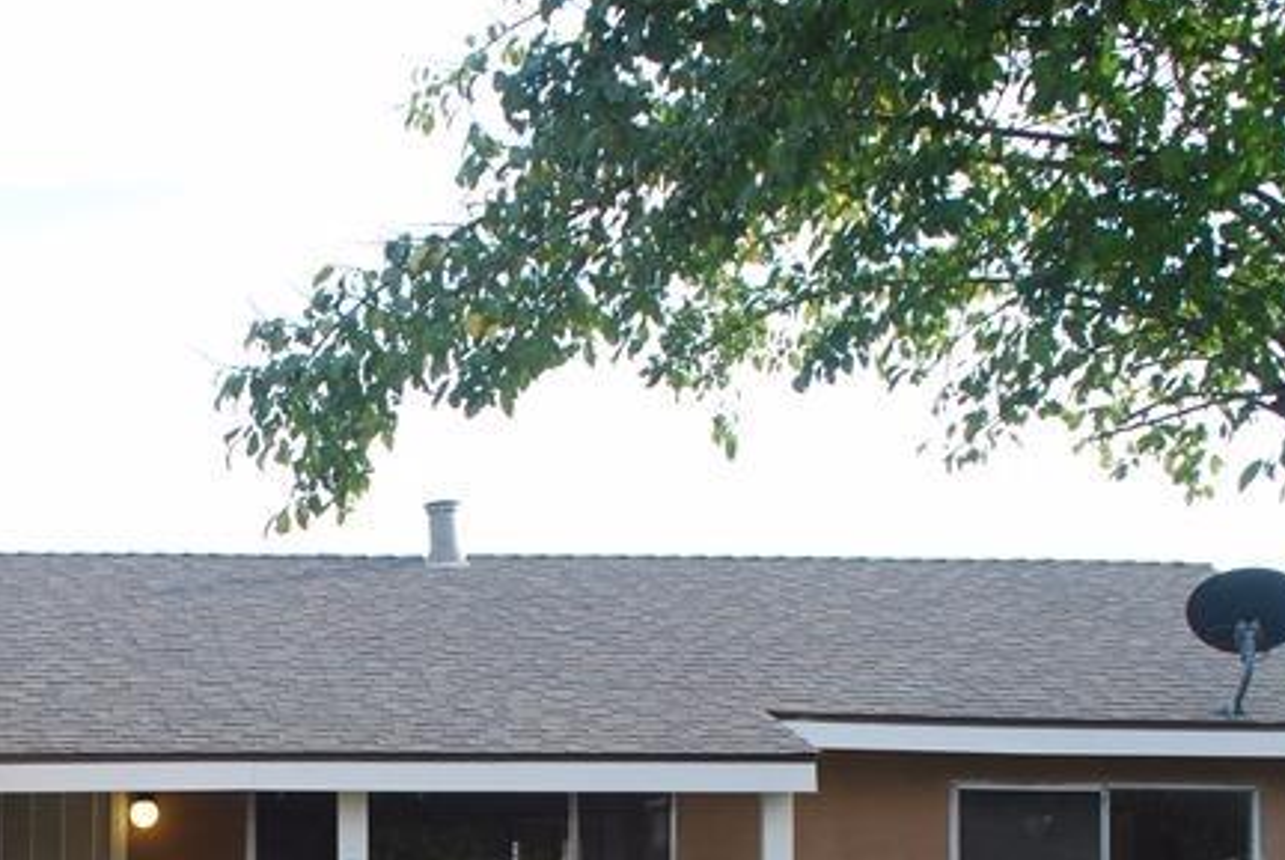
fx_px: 2287
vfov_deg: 20.5
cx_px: 232
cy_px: 882
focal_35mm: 64
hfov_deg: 30.5
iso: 400
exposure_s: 1/250
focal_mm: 18
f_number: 8
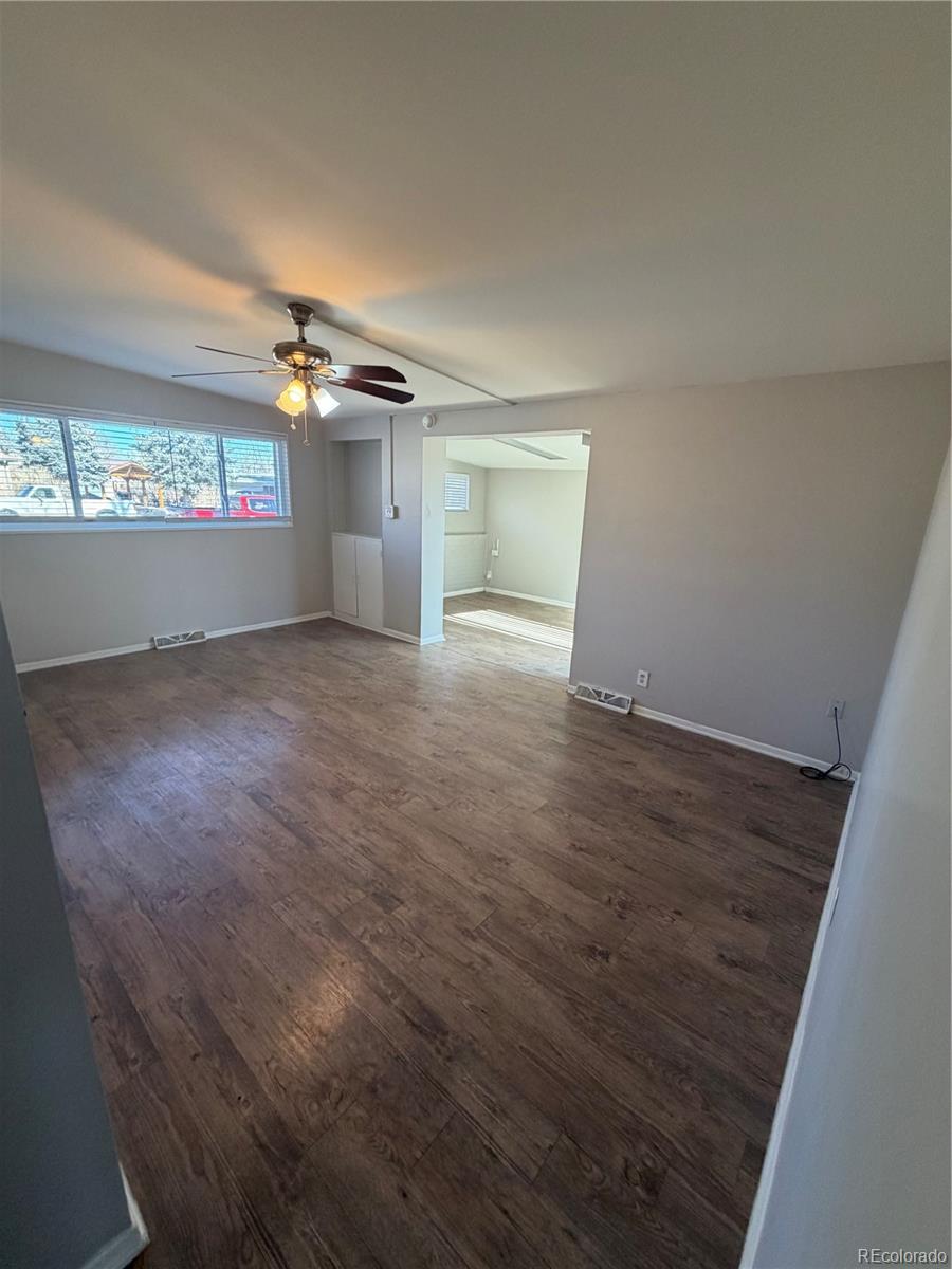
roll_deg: -2.3
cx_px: 476
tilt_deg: -13.4
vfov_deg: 102.1
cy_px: 634
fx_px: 513
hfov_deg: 85.7
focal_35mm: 14
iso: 200
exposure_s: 1/120
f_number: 2.2
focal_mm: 2.22
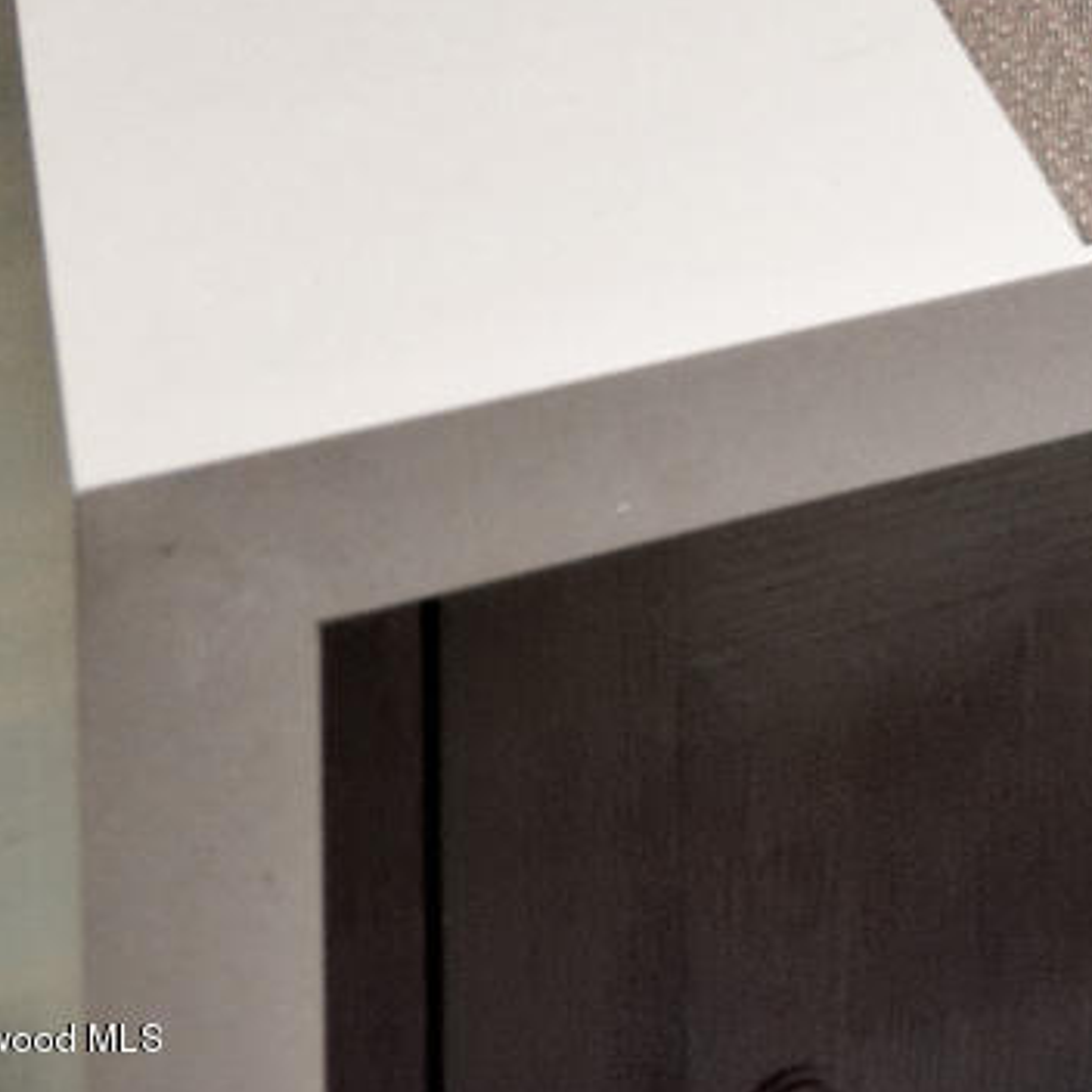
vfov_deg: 9.9
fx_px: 5175
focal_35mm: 145
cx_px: 4104
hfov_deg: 8.2
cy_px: -1871
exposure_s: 1/8
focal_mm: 20
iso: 1250
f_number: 6.3
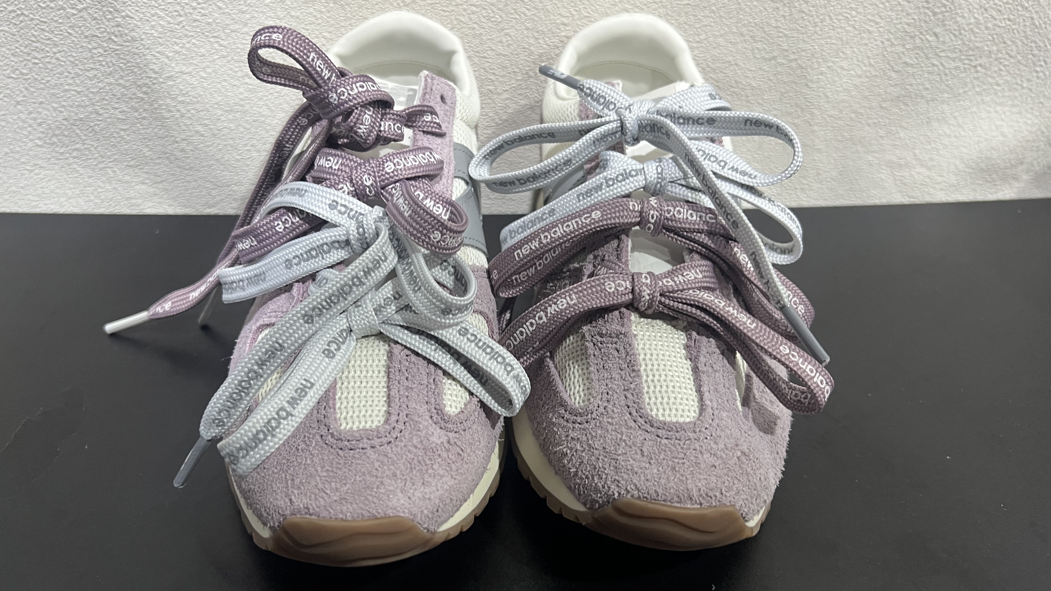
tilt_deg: -37.6
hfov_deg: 66.1
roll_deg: -1.7
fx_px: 808
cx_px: 514
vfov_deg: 40.1
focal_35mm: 29
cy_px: 322
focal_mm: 5.7
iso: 200
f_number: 1.5
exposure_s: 1/50
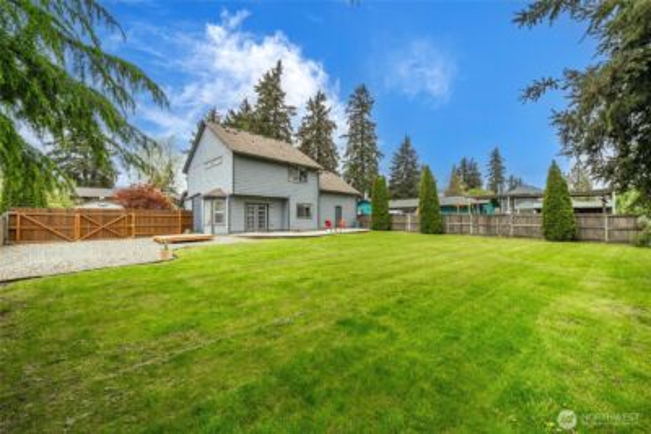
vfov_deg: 85.5
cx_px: 326
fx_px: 235
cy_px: 217
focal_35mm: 13
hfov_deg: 108.3
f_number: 7.1
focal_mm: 13
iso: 80
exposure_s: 1/60
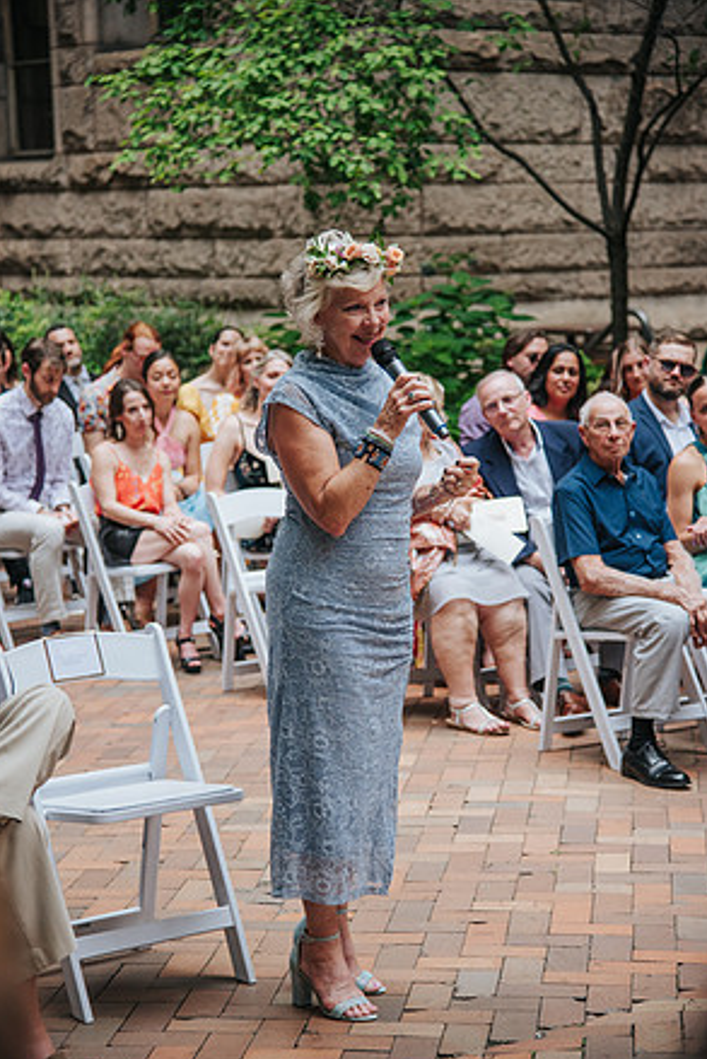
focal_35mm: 84
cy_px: 536
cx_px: 350
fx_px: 2472
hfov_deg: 16.3
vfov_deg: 24.2
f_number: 4
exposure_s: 1/500
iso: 900
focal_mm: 82
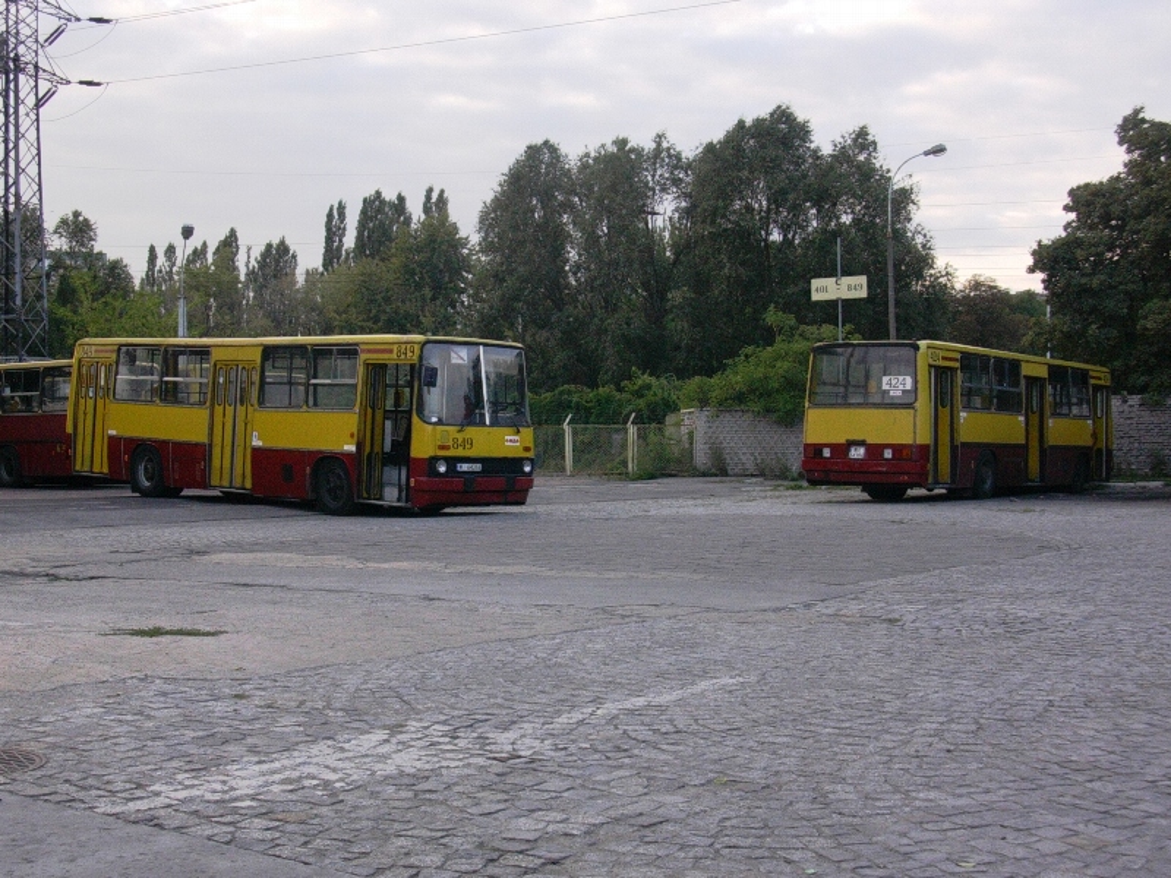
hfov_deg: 39.7
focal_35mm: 48
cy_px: 439
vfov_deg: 30.3
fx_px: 1624
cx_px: 586
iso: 70
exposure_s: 1/161
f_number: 3
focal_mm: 7.3
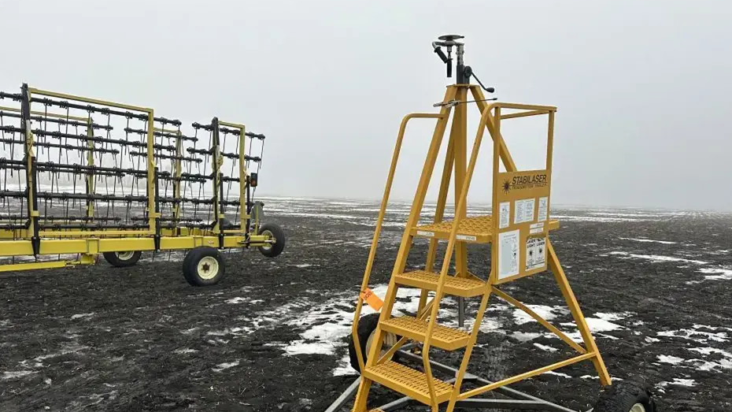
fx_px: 524
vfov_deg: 42.4
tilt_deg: -7.6
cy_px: 272
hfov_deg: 69.9
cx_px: 372
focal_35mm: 27
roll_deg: -0.3
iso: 80
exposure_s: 1/672
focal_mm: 6.86
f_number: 1.78
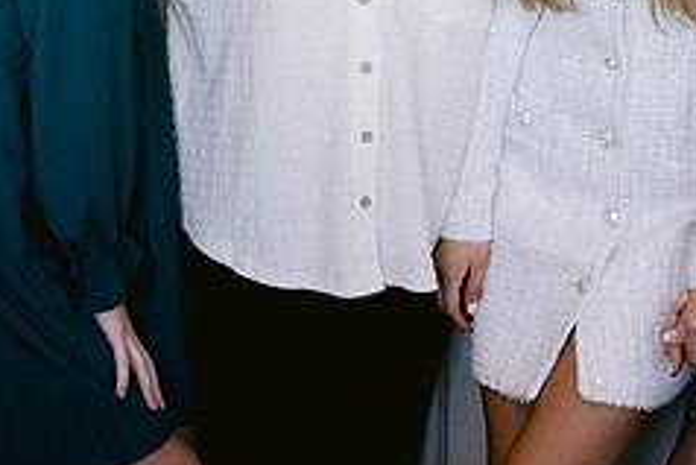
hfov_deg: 15.9
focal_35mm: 128
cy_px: -43
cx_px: 560
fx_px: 2476
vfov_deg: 10.6
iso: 800
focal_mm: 50
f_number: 3.2
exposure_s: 1/250
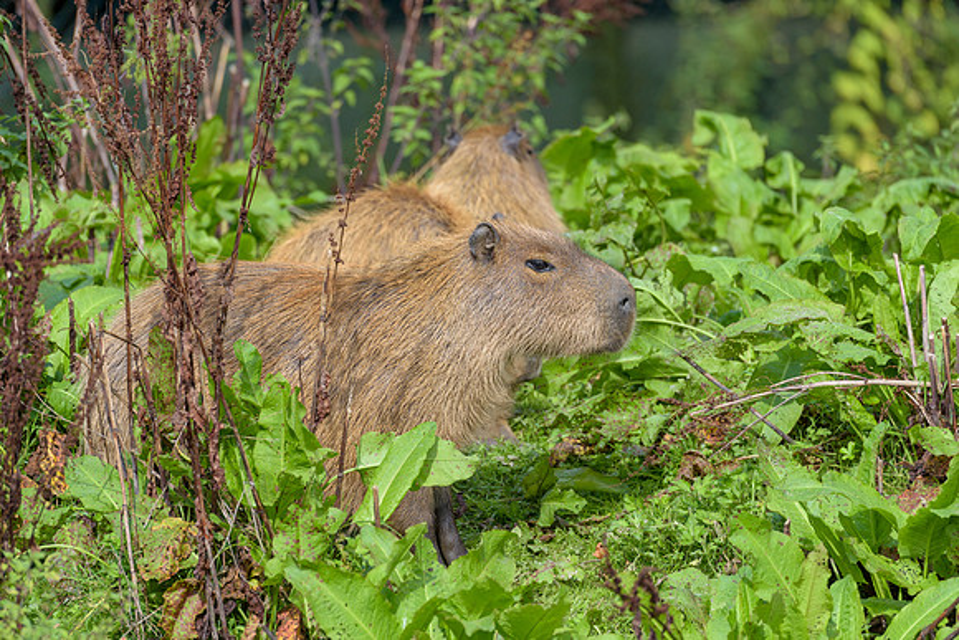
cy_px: 320
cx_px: 439
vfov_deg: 3.2
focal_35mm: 434
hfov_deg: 4.8
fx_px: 11554
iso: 400
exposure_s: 1/1000
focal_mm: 400
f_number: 5.6
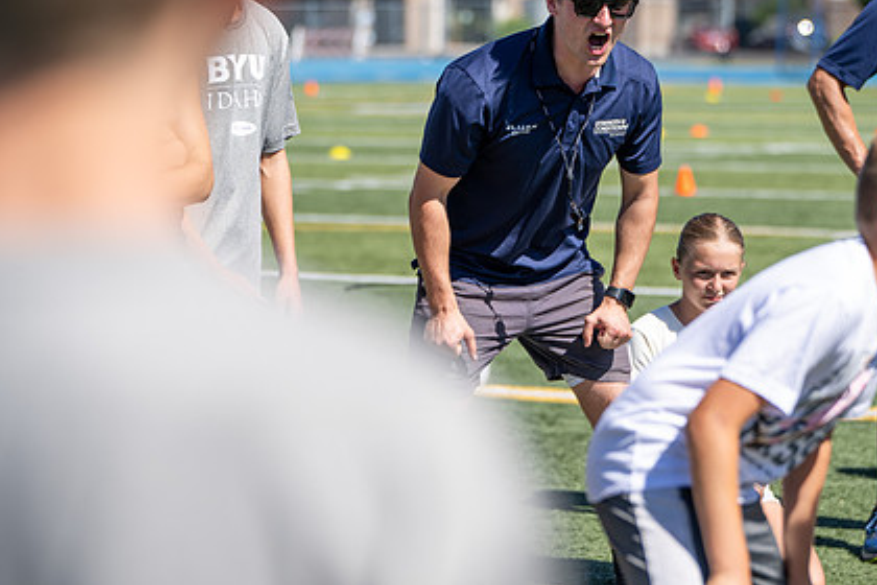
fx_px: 3532
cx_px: 505
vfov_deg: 9.5
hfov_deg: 14.1
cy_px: 183
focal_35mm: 145
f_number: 3.2
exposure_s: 1/800
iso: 50
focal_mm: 105
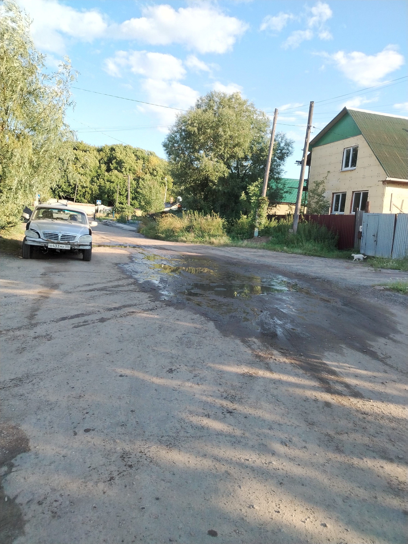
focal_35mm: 24
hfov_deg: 56.8
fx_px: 377
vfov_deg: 71.6
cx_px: 204
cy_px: 272
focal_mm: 5.25
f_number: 1.75
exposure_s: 1/900
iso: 303
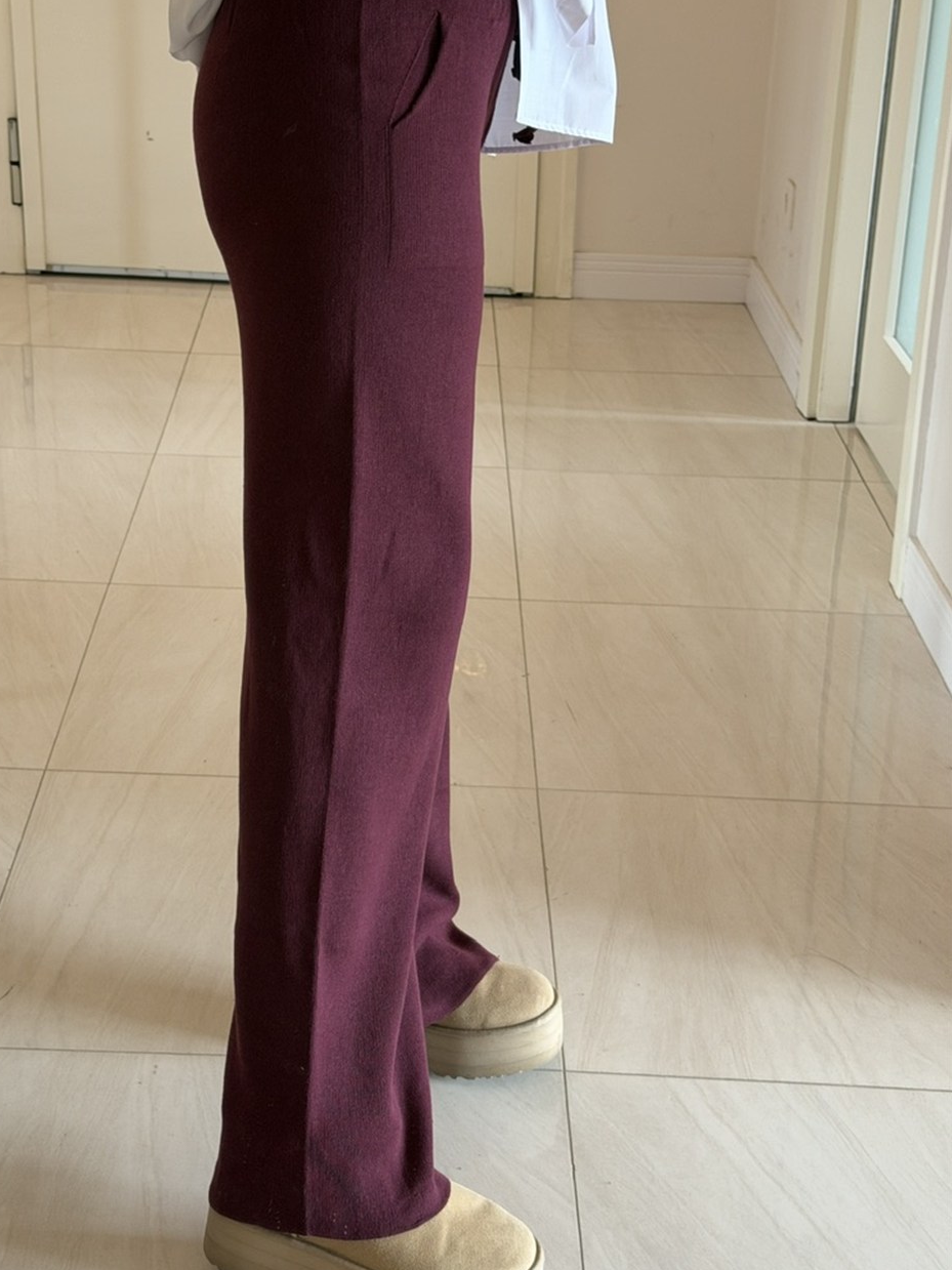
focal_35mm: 62
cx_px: 339
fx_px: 2274
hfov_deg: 23.6
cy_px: 568
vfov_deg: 31.2
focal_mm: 6.76
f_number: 1.78
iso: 160
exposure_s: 1/60
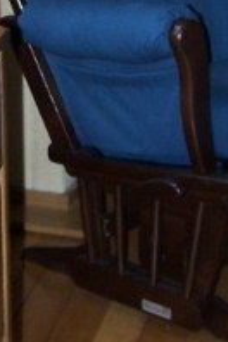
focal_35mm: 161
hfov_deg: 8.5
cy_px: 10
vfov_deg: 12.6
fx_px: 1529
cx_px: 21
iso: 140
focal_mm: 6.7
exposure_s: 1/60
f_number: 2.8
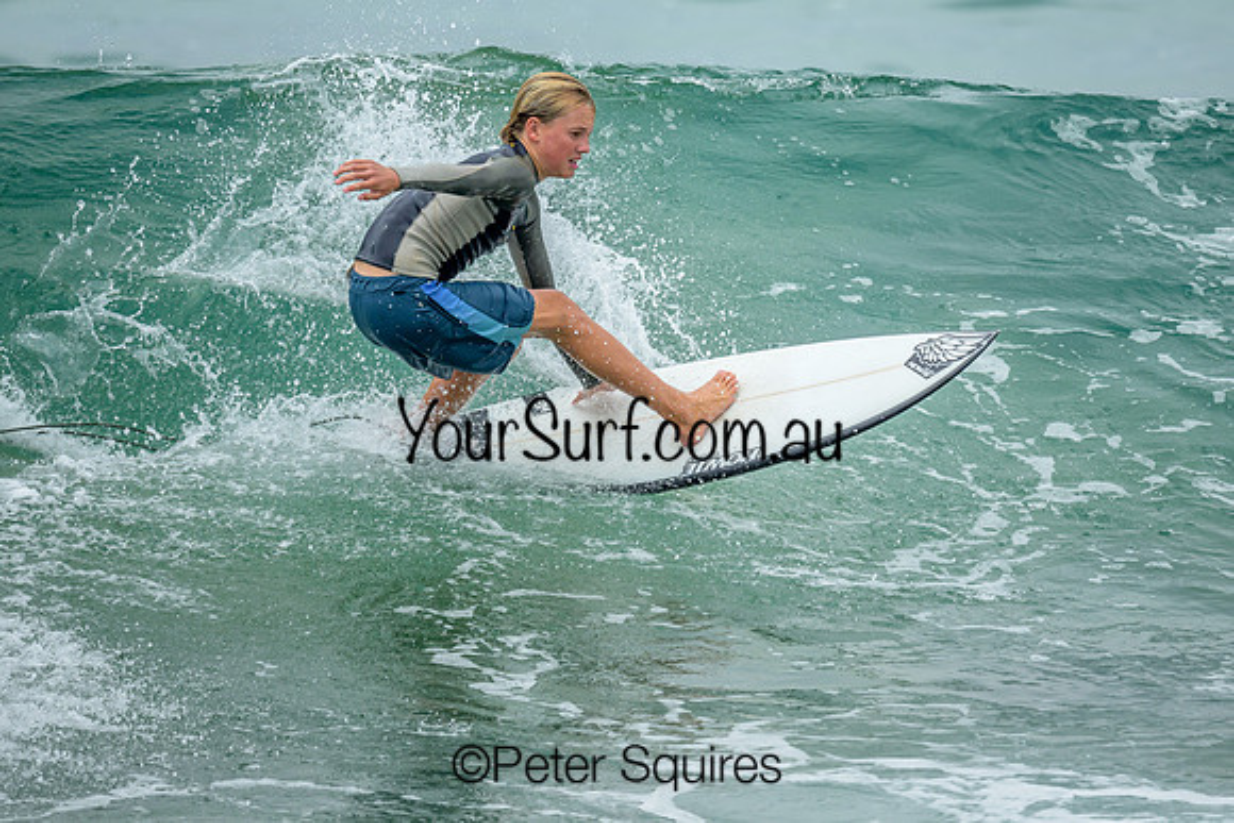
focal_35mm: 1095
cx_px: 590
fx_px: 37544
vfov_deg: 1.3
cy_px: 260
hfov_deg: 1.9
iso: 220
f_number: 6.3
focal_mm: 800
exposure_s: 1/2000
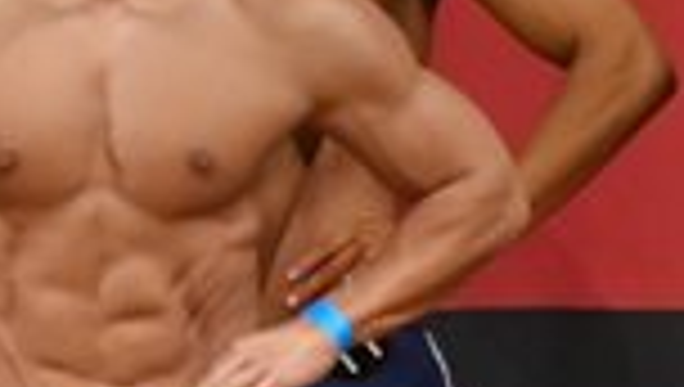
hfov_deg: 1.5
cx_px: 583
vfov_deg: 0.8
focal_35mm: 1437
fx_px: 26100
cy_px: 536
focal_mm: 180
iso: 6400
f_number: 5.6
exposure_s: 1/400
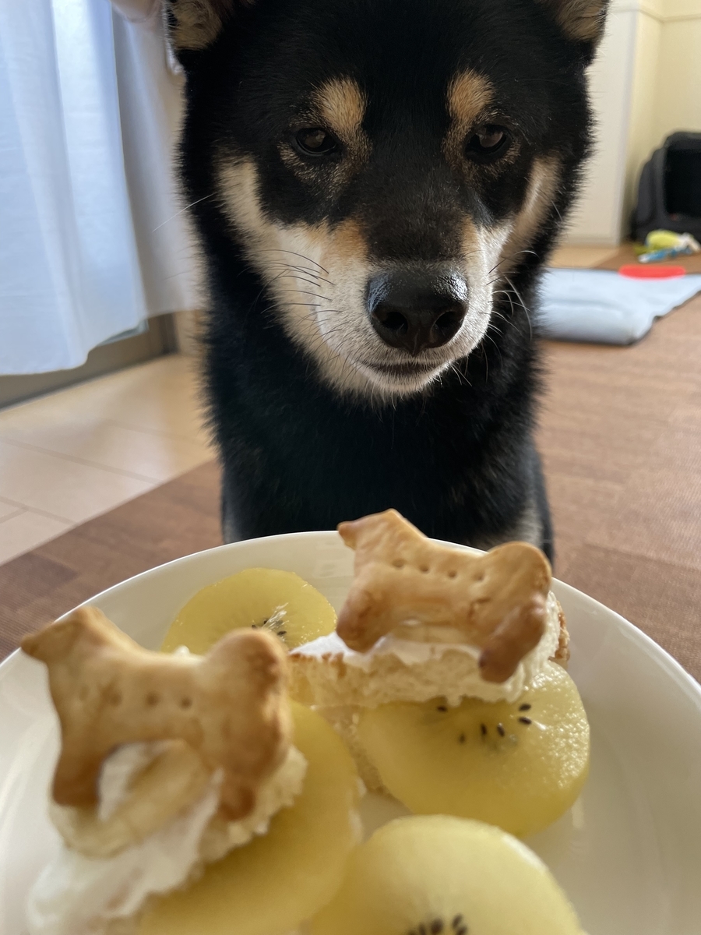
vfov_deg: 67.3
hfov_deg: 53.1
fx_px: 702
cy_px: 468
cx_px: 350
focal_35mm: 26
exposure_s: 1/121
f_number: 1.6
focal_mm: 4.2
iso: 125
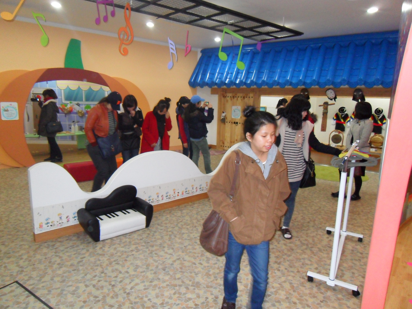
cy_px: 154
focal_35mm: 24
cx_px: 206
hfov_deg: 71.6
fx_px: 286
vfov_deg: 56.8
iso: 400
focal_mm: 4.3
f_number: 2.8
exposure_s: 1/45
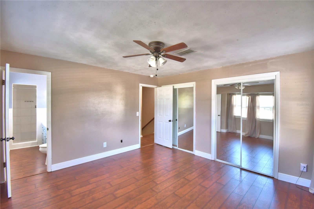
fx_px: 131
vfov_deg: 77.3
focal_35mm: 15
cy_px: 104
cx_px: 157
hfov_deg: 100.4
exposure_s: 1/50
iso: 400
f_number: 4.5
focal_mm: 10
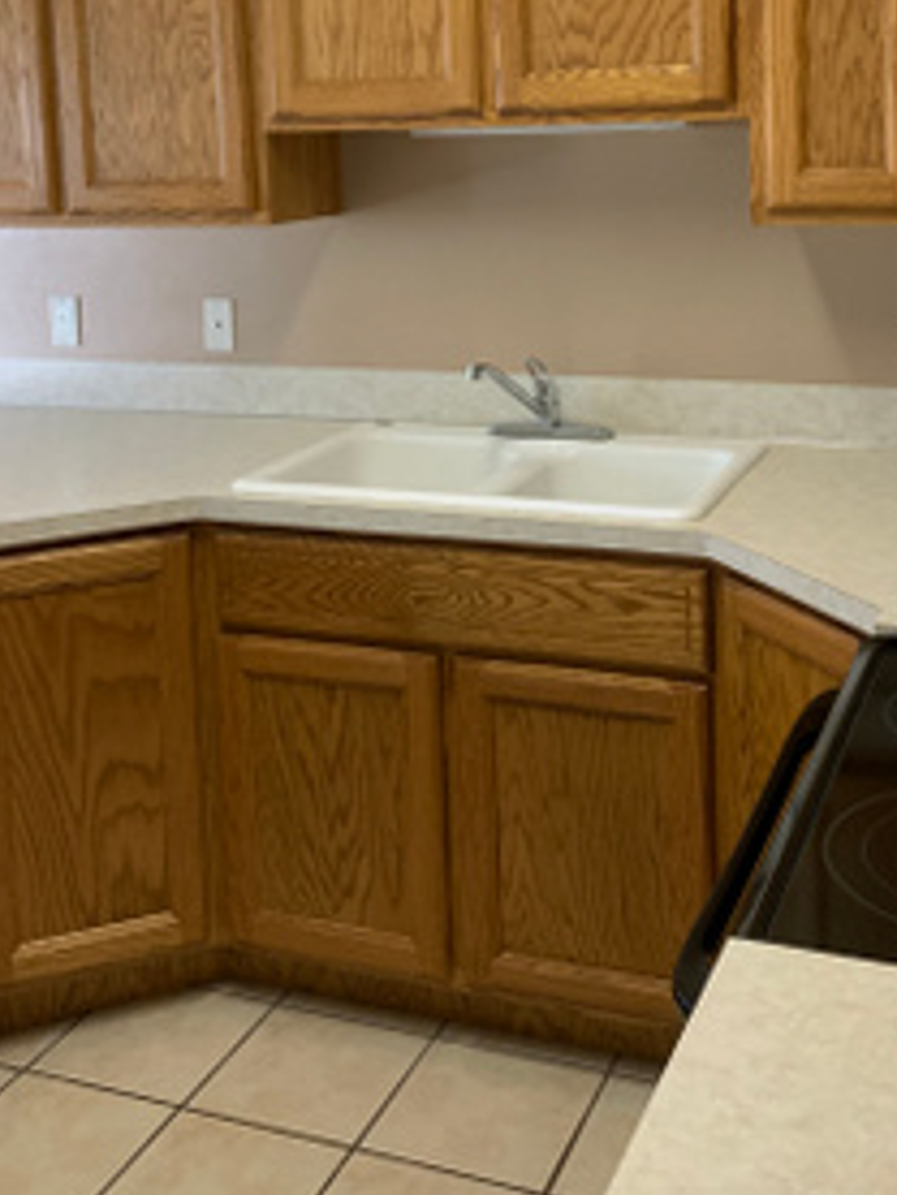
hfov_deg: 32.2
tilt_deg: -5.3
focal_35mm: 45
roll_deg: +2.1
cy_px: 276
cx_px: 461
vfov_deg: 40.7
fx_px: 1554
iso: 125
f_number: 1.8
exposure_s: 1/60
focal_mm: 4.25
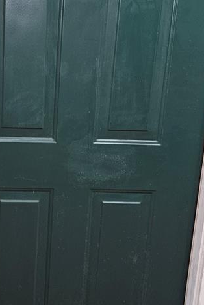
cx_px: 55
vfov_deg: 32.8
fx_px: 518
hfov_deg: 22.1
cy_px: 129
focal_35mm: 61
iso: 250
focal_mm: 6.3
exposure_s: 1/9.99
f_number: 1.7
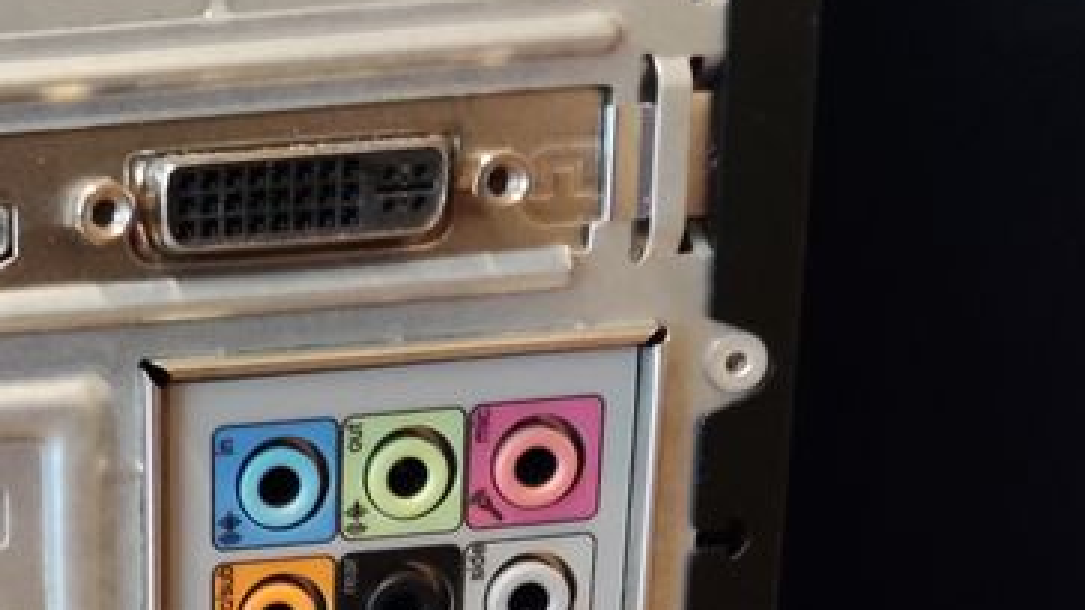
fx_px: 2157
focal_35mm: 75
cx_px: -347
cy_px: 888
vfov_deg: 15.0
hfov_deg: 24.4
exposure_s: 1/33
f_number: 1.79
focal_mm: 4.71
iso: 1536
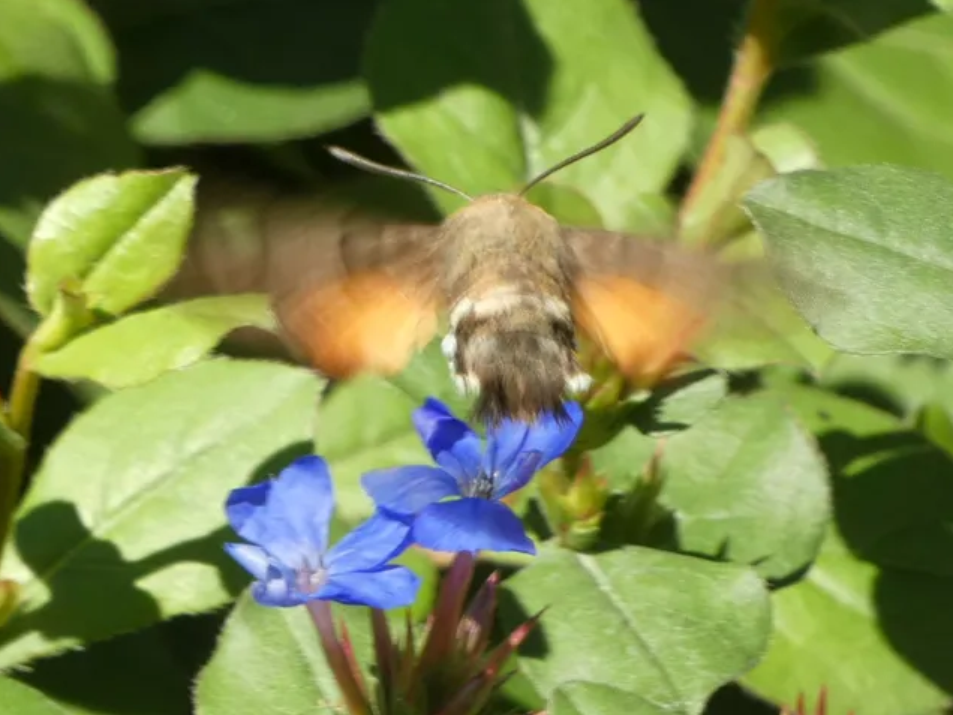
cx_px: 475
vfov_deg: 2.5
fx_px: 16188
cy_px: 357
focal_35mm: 588
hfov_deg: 3.4
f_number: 5.6
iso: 80
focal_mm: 104.7
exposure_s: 1/100
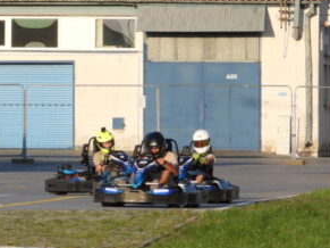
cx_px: -3
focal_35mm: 793
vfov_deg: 1.9
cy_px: 174
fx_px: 7557
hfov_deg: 2.5
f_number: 4.5
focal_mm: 53.9
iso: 100
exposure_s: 1/500
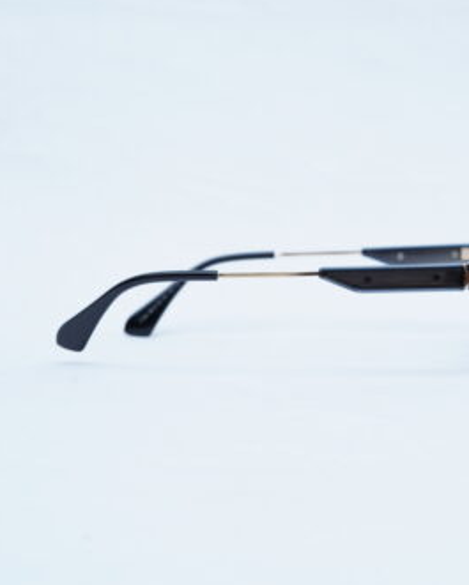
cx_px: 382
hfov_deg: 17.9
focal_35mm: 85
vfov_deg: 22.5
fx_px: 1474
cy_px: 270
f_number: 9
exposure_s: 1/160
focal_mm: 50
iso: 200
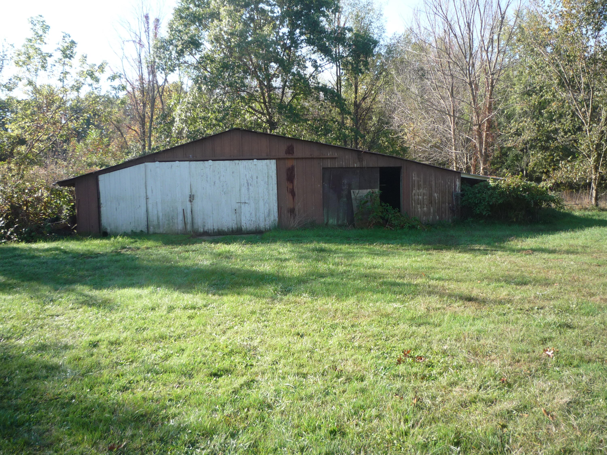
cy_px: 228
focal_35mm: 32
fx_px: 561
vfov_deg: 44.2
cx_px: 304
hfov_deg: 56.8
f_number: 4
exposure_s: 1/125
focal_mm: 5.2
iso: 100
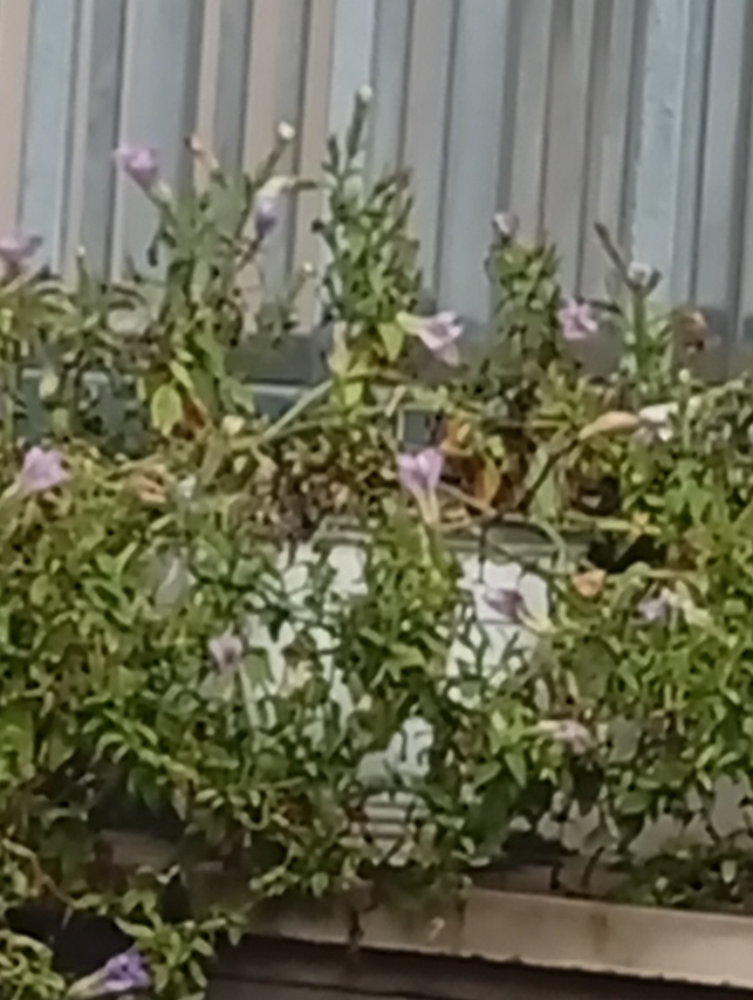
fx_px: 7464
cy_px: 184
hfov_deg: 5.7
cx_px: -672
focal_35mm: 258
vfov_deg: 7.7
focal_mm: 3.84
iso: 57
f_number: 1.8
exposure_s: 1/100
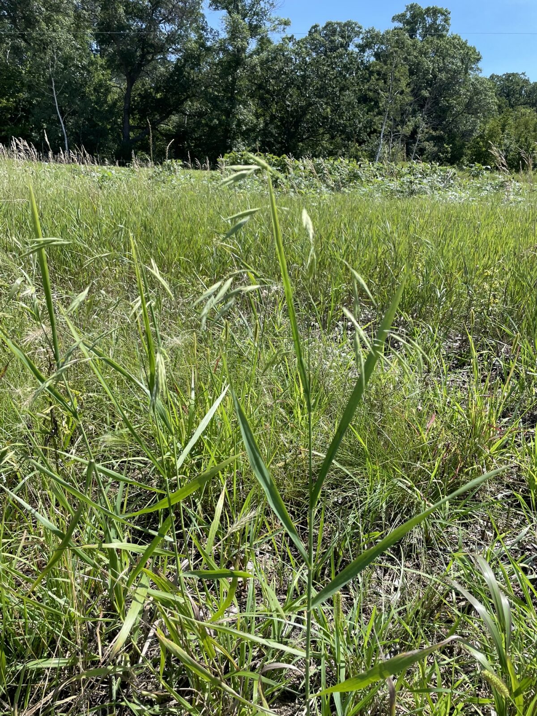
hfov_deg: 53.1
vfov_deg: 67.3
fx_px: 538
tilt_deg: -13.7
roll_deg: -2.9
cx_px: 268
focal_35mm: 26
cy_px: 358
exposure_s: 1/1855
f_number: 1.6
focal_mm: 4.2
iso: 32
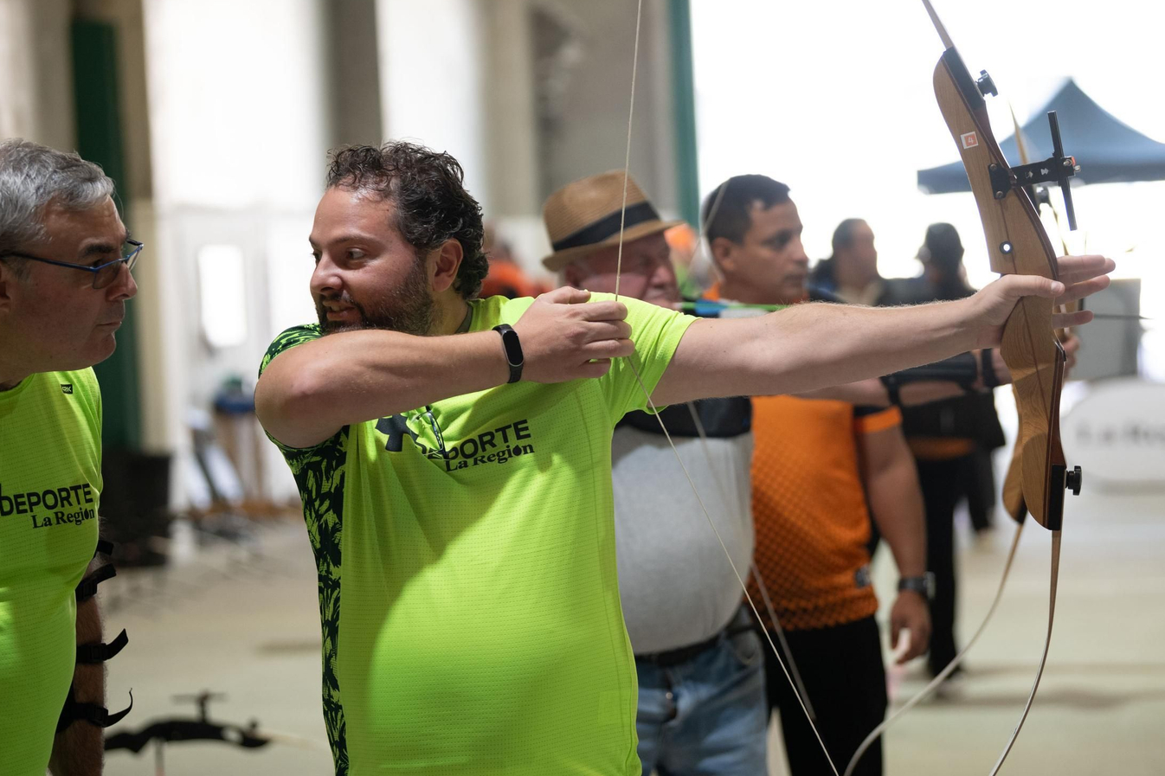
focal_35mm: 107
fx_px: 3462
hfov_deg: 19.1
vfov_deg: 12.8
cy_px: 335
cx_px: 659
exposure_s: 1/250
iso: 1000
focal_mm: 90
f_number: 2.8
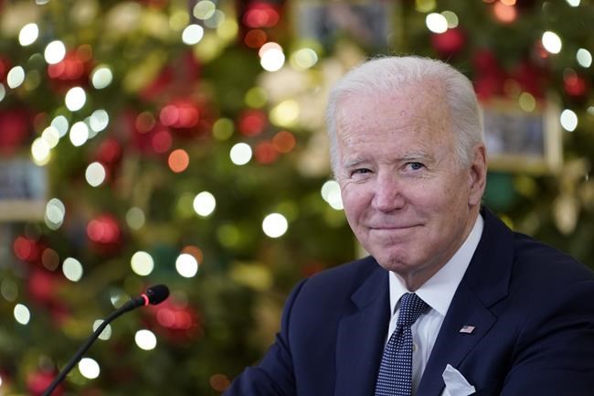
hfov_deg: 7.5
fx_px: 4503
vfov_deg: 5.0
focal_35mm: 273
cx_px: 297
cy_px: 198
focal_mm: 273
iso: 4000
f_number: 4
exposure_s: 1/160
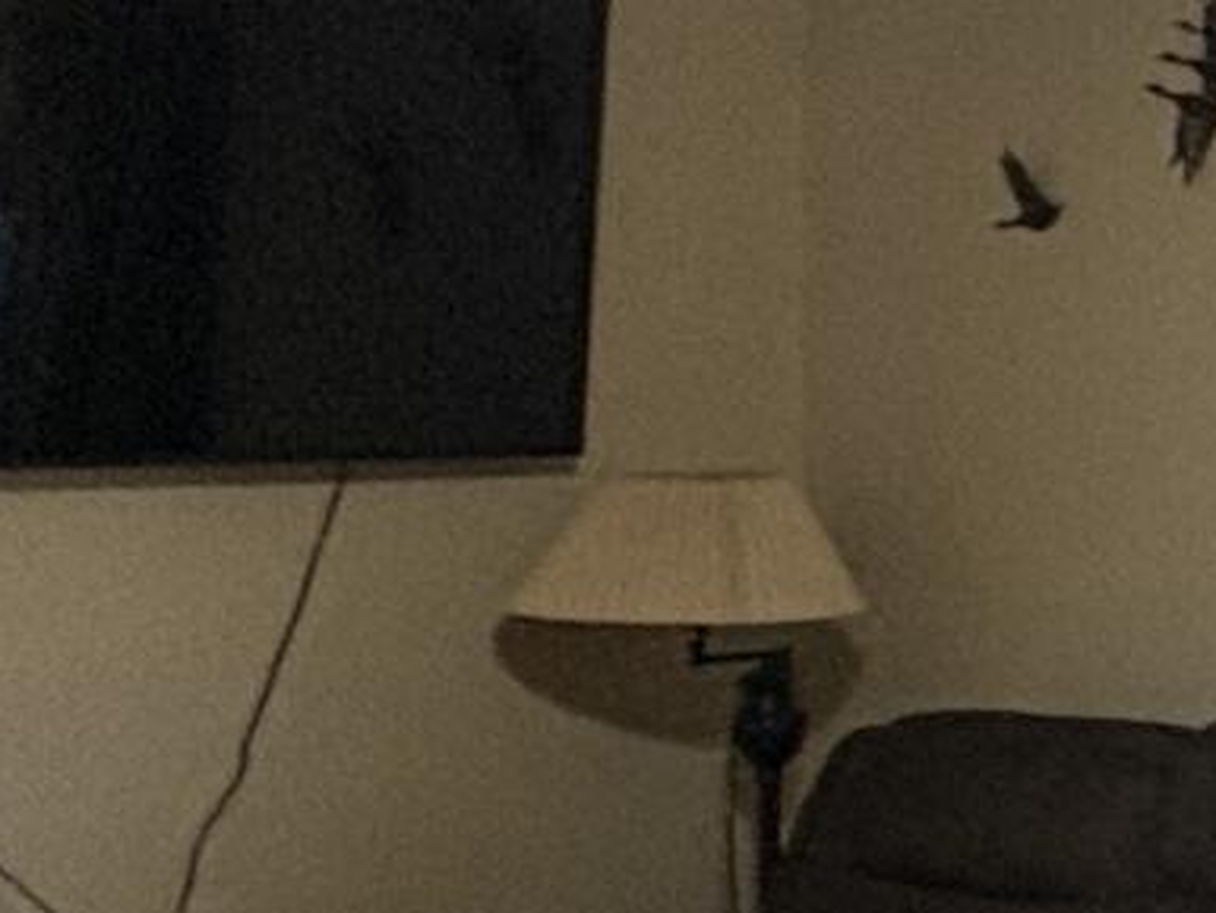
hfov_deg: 13.9
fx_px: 3830
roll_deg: +1.2
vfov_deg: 13.5
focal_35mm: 109
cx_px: 2735
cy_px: 92
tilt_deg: +3.2
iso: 250
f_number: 2.2
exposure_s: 1/60
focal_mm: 2.22
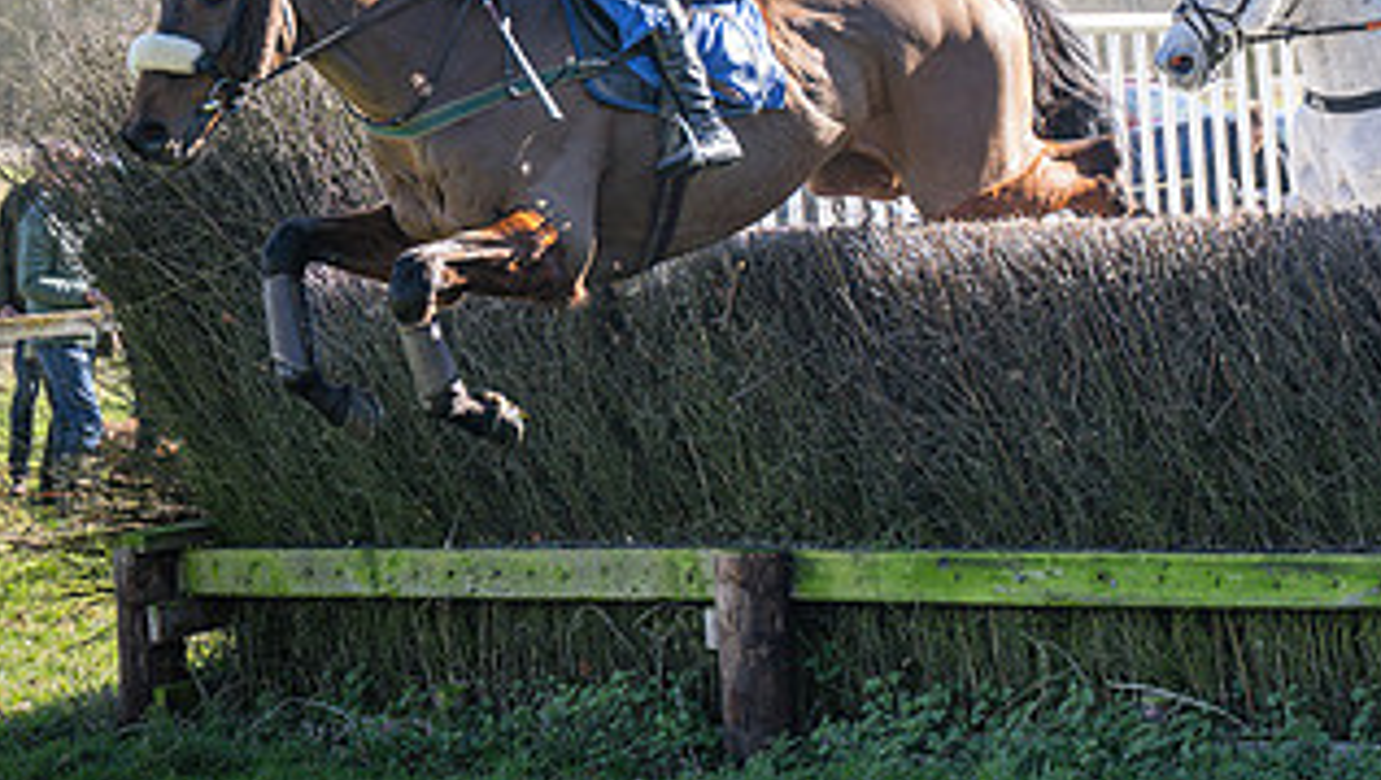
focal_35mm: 156
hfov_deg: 13.7
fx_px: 5718
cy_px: 13
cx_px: 1135
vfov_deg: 7.8
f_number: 2.8
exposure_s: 1/1600
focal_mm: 70
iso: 400
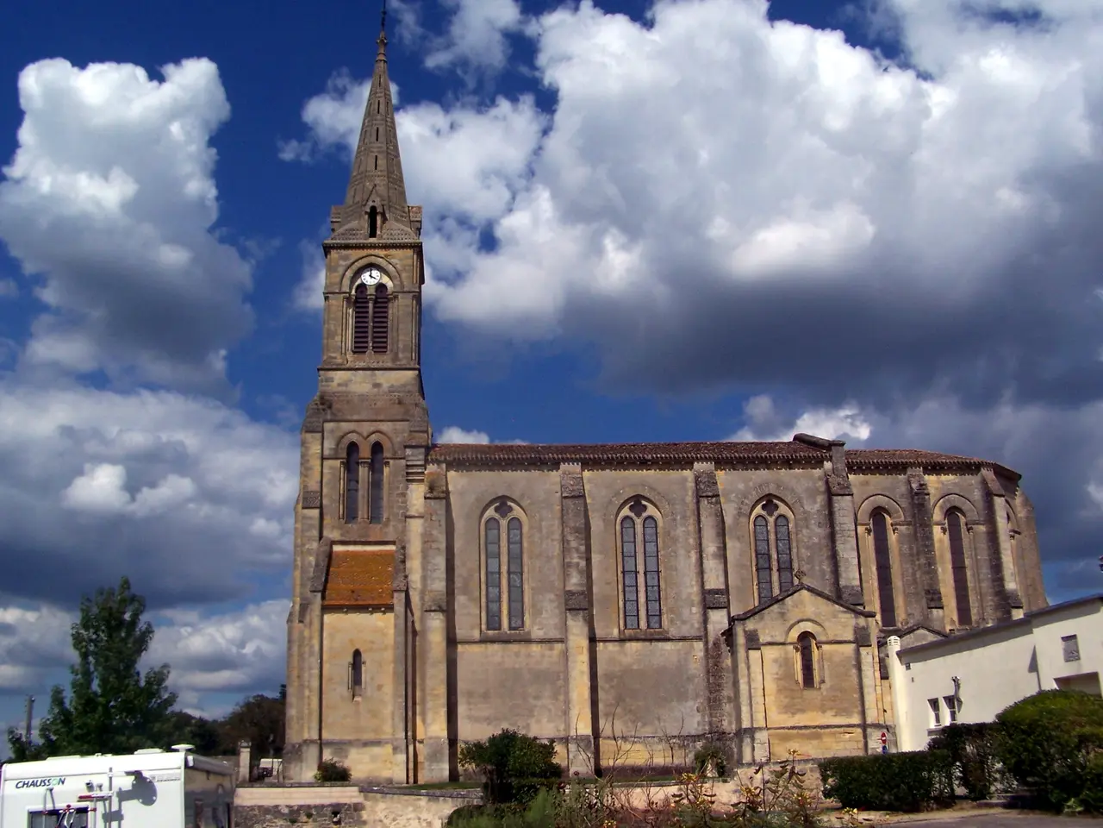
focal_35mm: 38
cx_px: 552
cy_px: 414
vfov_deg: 37.7
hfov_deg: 49.0
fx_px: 1211
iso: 80
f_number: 5.6
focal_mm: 6.3
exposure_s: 1/1250
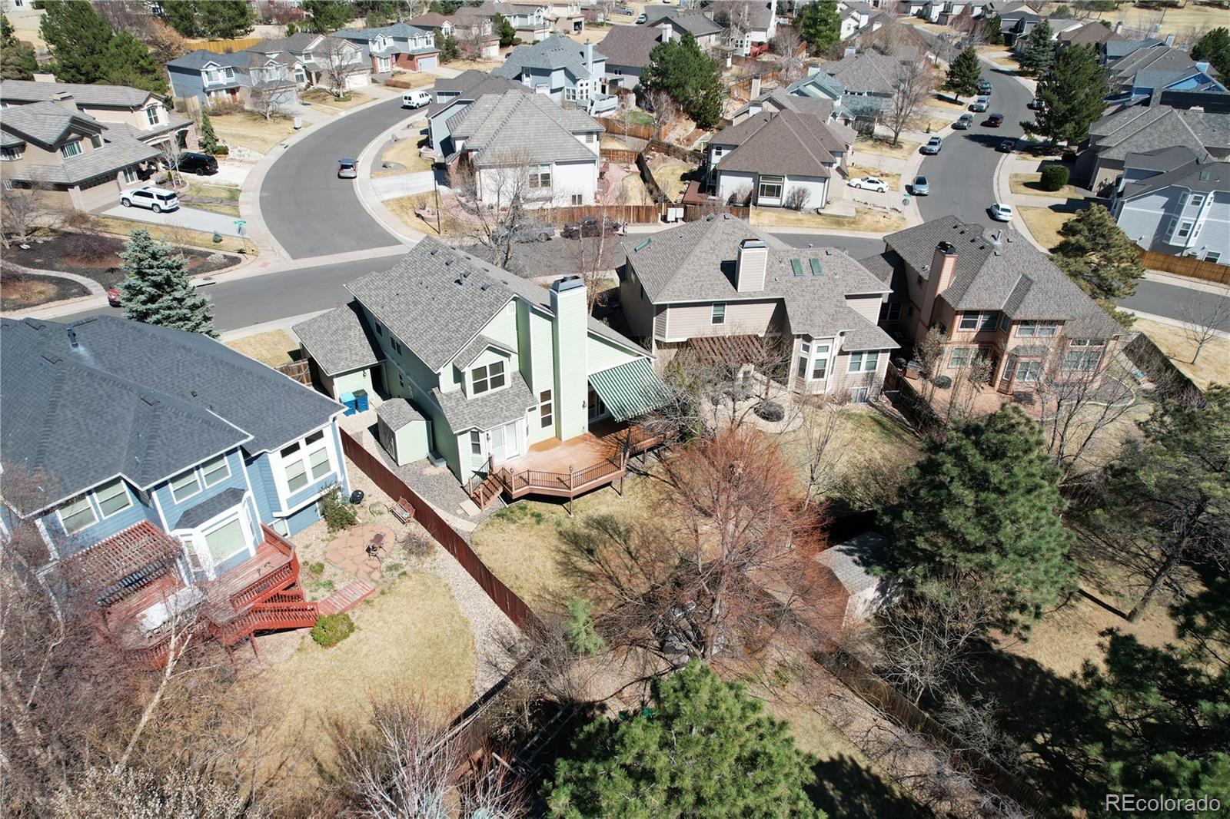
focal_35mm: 22
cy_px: 410
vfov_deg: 57.2
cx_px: 615
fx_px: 751
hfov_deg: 78.6
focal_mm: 8.38
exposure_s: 1/2000
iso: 140
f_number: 2.8
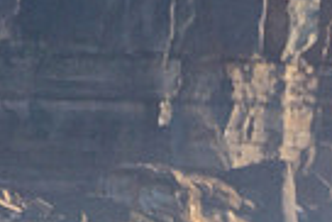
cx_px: 417
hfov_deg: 0.8
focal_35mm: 2605
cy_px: 365
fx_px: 24049
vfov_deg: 0.5
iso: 360
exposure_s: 1/2000
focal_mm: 500
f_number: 5.6
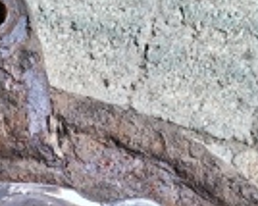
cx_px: -35
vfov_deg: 11.7
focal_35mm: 121
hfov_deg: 15.4
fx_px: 923
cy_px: 376
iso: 32
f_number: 1.8
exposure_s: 1/50
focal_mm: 3.98
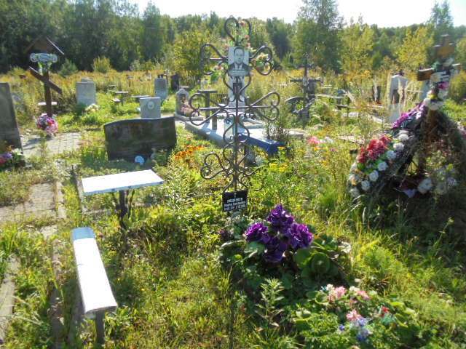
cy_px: 174
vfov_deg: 53.1
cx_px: 233
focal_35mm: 26
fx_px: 350
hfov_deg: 67.3
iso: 100
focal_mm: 4.6
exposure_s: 1/500
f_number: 3.5
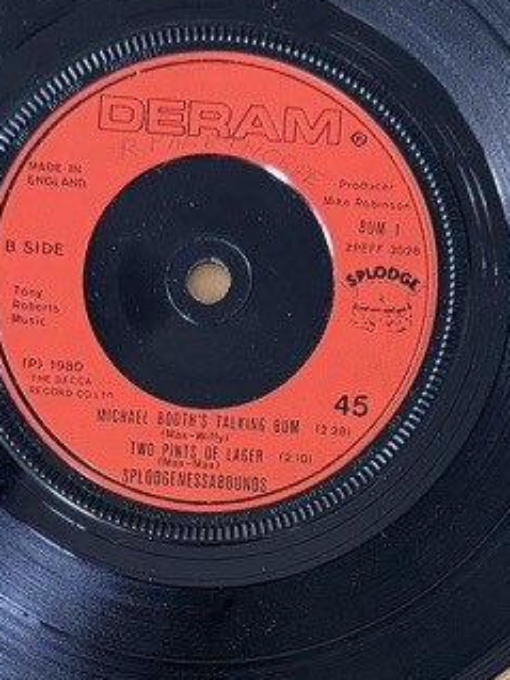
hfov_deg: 19.1
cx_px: 175
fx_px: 1514
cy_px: 823
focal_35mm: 77
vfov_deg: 23.2
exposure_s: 1/50
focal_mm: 6.76
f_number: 1.78
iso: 400
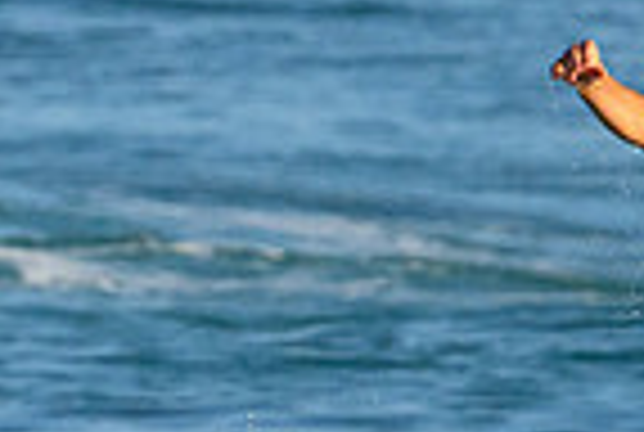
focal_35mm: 2845
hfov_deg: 0.7
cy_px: 524
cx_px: 266
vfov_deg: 0.5
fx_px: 51000
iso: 2200
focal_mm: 510
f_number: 11
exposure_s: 1/2000
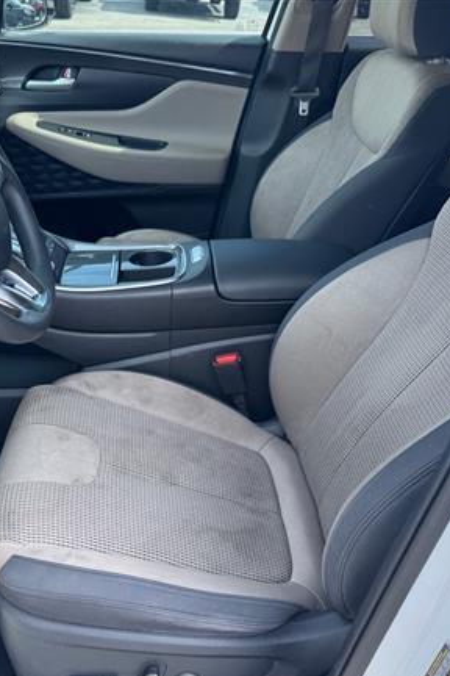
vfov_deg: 51.8
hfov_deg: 35.7
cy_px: 374
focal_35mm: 37
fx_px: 694
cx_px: 169
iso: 80
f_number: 1.78
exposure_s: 1/345
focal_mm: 6.76
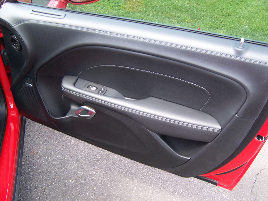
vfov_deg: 42.9
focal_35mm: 33
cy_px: 100
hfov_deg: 55.4
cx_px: 134
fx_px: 255
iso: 80
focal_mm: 5.5
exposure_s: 1/45
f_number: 3.4
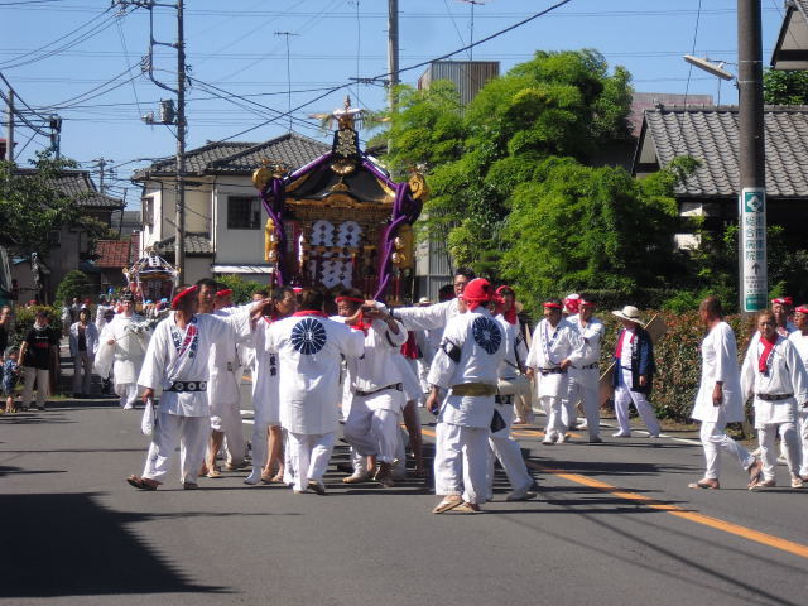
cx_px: 404
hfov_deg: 18.4
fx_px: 2498
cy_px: 303
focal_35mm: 107
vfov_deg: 13.8
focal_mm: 18.9
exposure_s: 1/320
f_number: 5.6
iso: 64
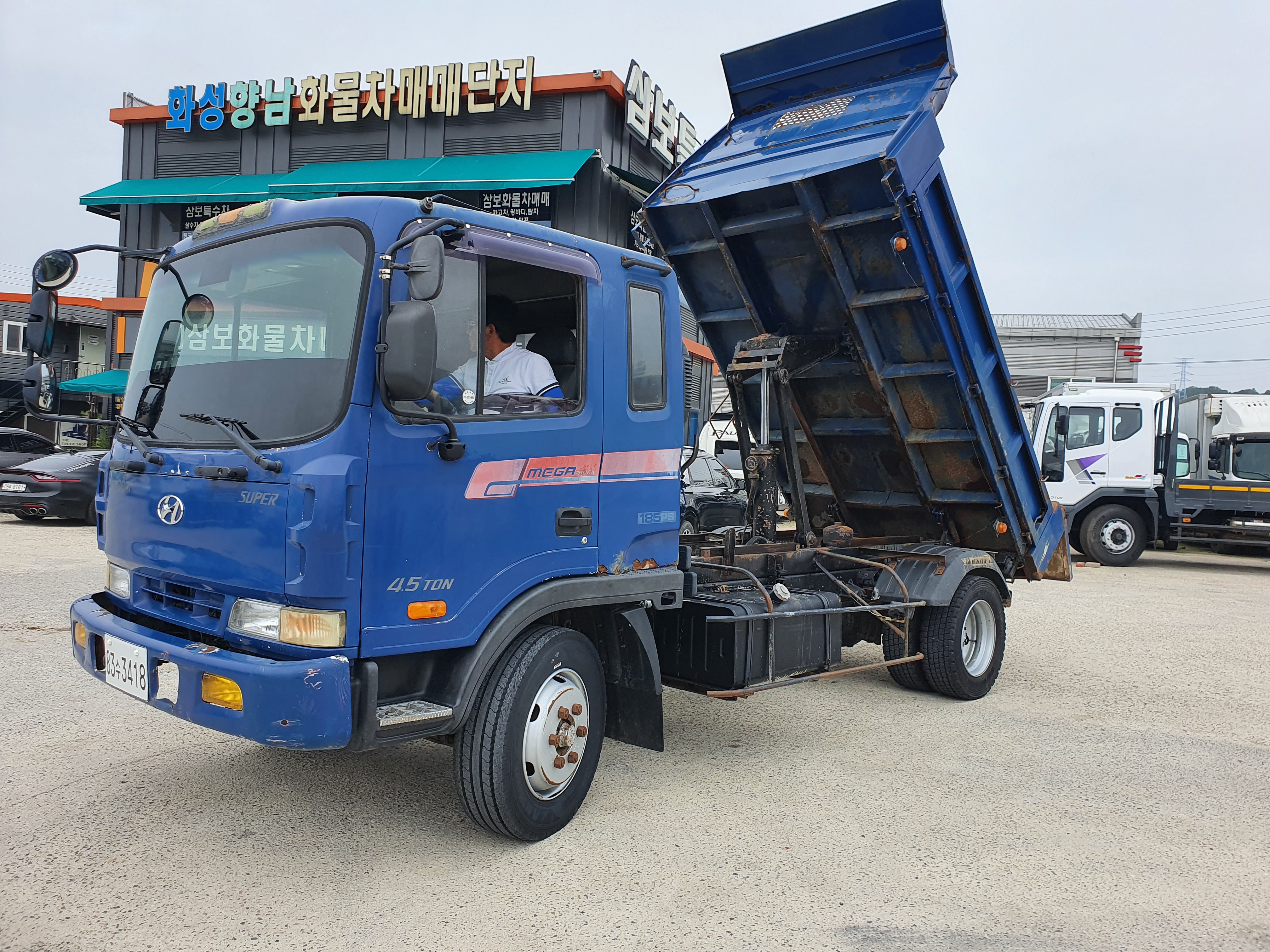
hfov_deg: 67.3
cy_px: 476
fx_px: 954
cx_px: 635
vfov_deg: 53.1
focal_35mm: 26
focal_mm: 4.32
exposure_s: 1/1018
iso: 50
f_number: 2.4
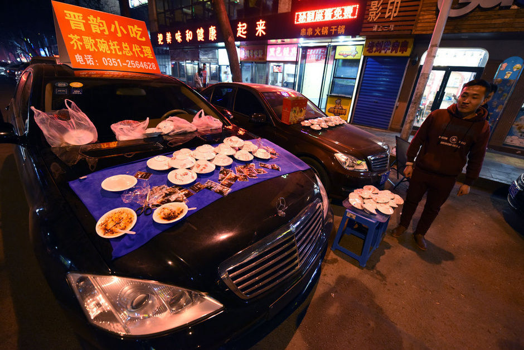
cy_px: 175
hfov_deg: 104.2
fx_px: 204
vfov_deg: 81.2
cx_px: 262
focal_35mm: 14
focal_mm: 14
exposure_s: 1/50
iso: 3200
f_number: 2.8
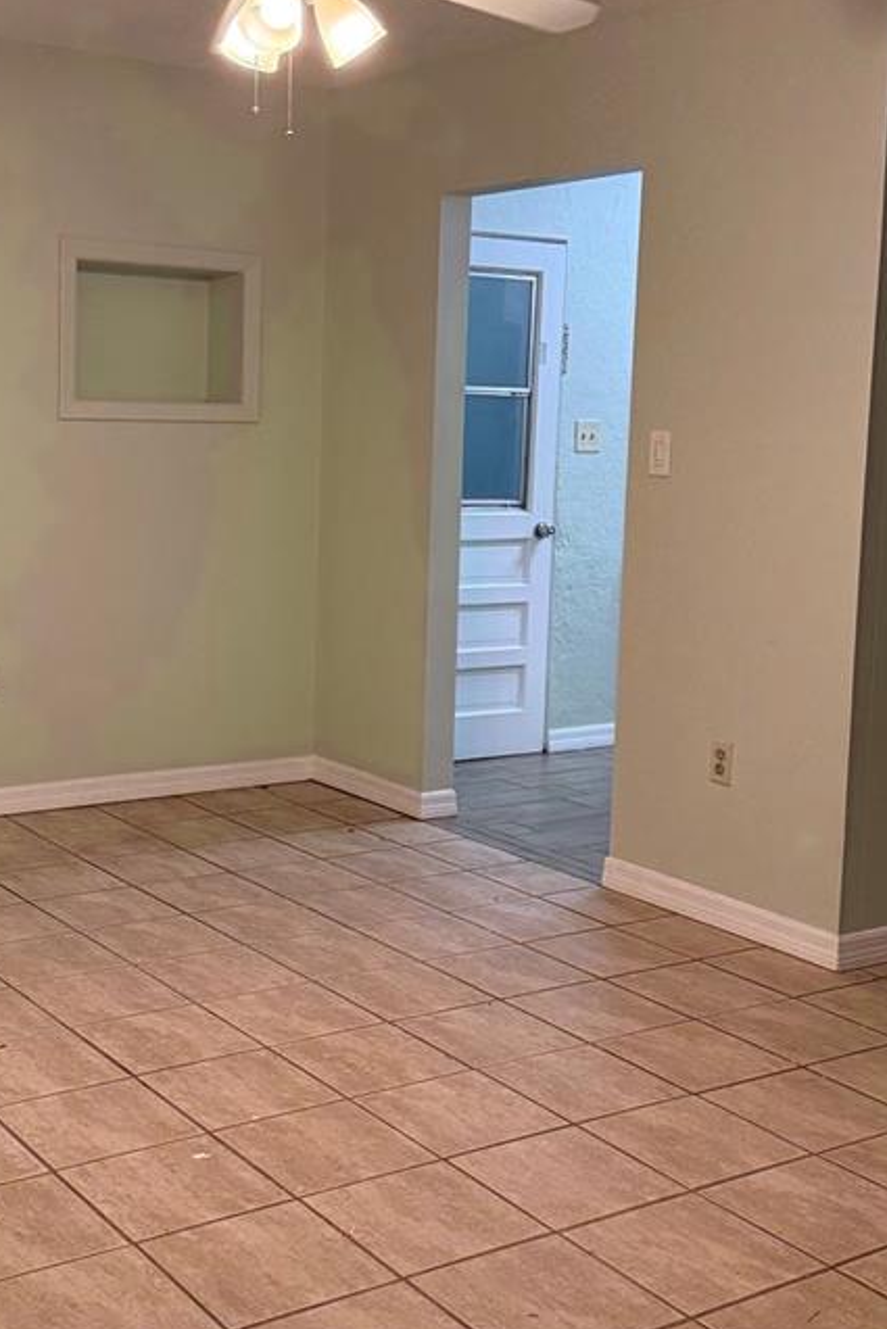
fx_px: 1736
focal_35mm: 47
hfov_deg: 28.6
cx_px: 342
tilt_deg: -6.3
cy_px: 574
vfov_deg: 41.8
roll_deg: -0.4
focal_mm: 6.76
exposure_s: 1/60
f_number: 1.78
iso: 200
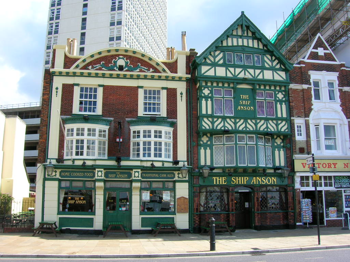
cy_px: 131
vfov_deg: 41.8
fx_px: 344
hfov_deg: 54.0
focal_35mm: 34
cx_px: 175
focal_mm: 5.7
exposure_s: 1/194
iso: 50
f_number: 4.9
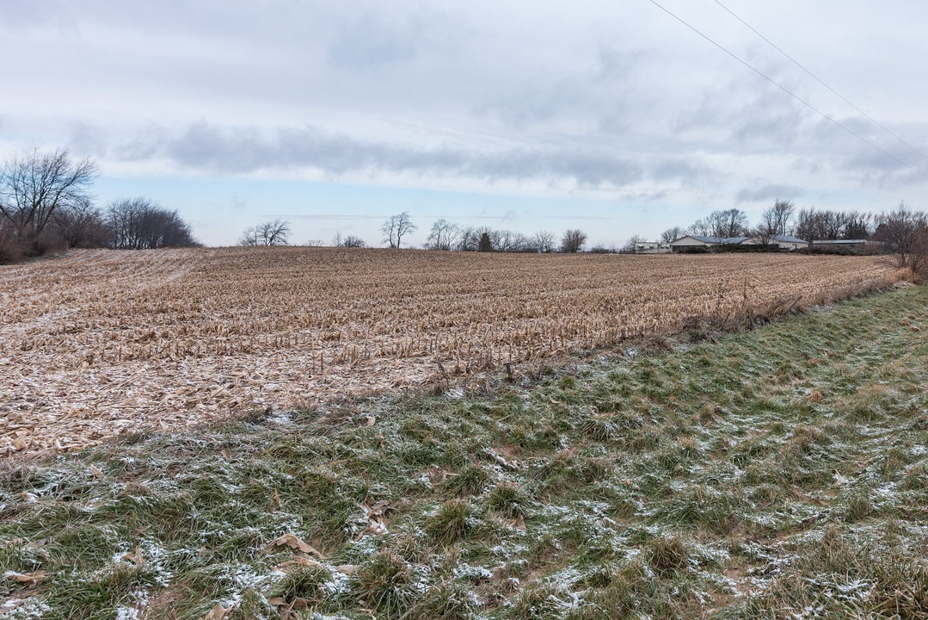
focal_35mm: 24
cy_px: 195
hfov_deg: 72.1
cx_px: 599
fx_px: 619
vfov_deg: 51.9
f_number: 9
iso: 100
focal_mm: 16
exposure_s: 1/80
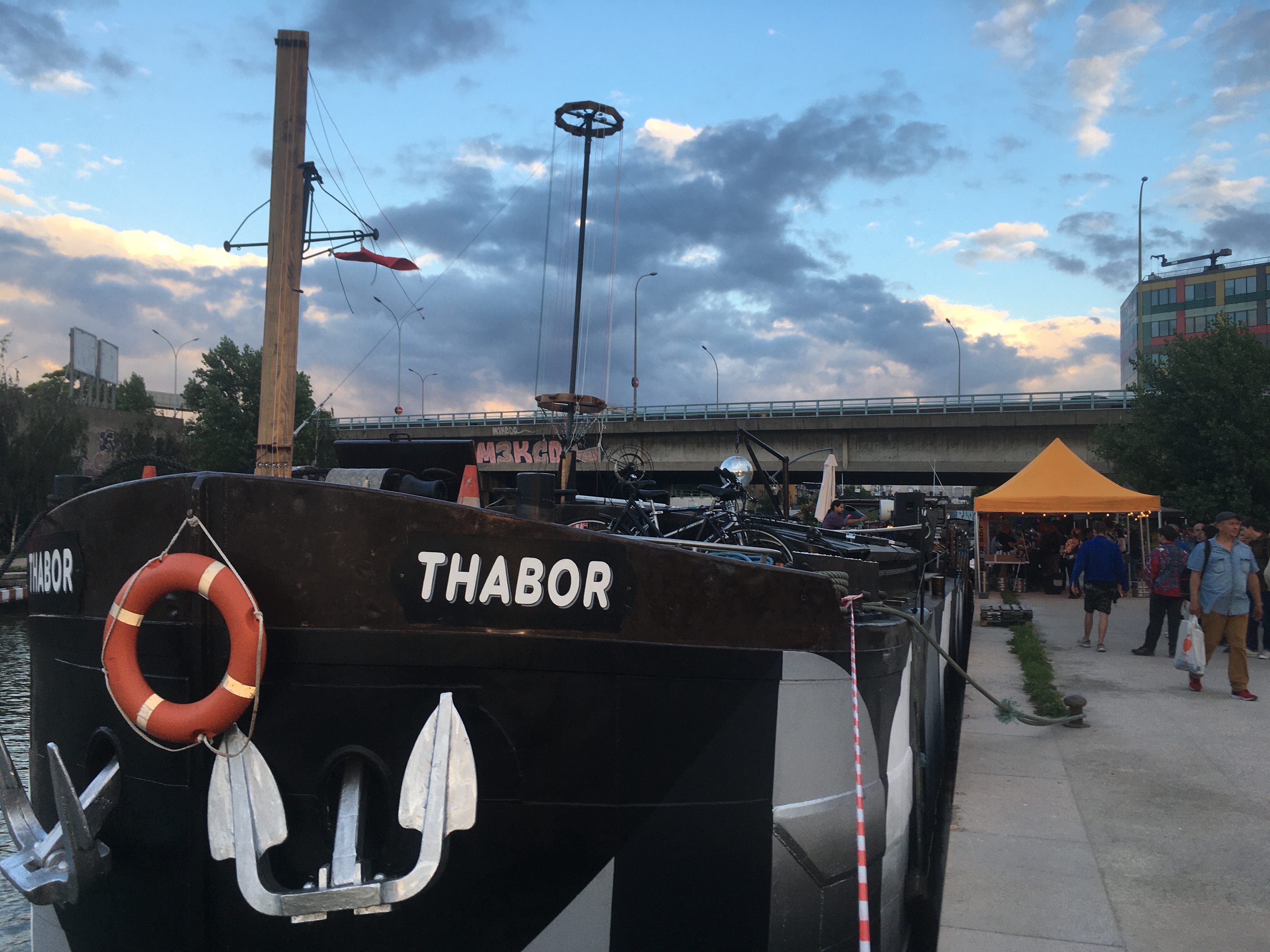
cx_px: 635
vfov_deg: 48.2
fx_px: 1064
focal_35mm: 29
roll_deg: -0.7
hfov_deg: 61.7
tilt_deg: +0.5
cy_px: 476
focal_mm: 4.15
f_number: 2.2
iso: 25
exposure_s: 1/174
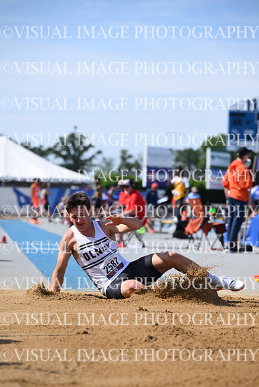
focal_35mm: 115
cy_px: 194
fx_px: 1240
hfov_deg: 11.9
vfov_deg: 17.8
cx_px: 130
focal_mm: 115
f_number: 3.5
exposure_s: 1/6400
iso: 500
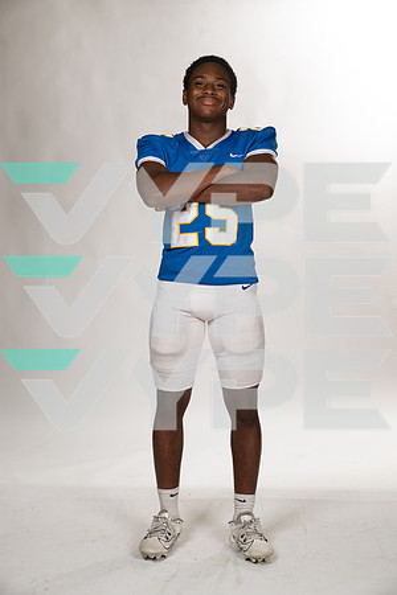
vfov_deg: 32.4
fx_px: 1026
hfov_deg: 21.9
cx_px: 198
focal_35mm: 62
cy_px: 298
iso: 800
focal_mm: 62
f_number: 7.1
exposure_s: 1/320
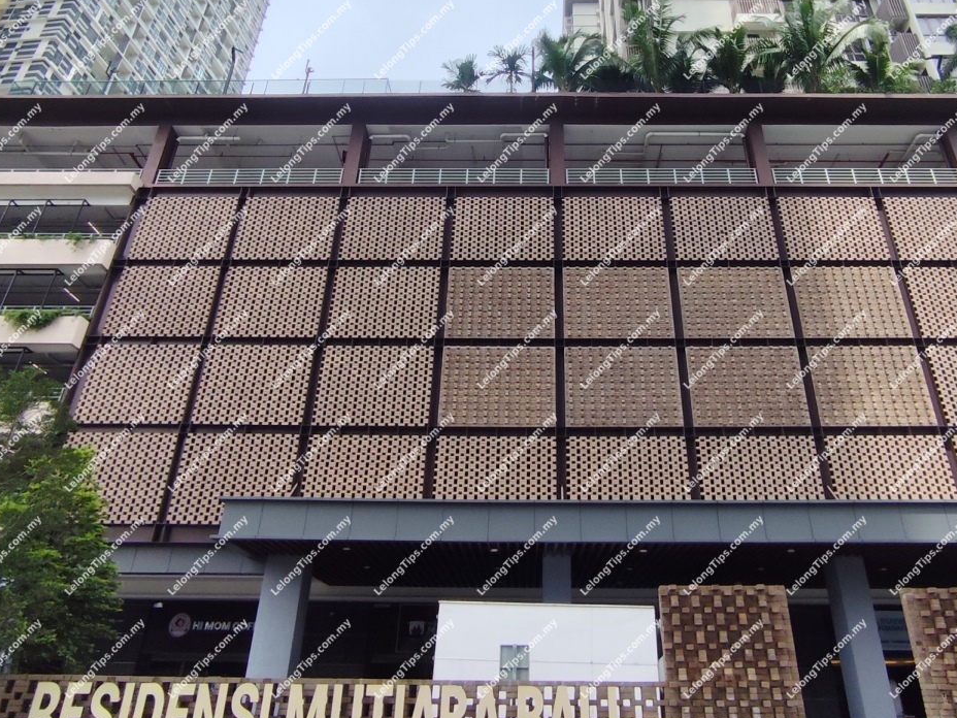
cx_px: 521
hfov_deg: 67.2
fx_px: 719
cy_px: 158
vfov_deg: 50.3
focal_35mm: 26
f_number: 2.2
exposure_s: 1/1530
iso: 50
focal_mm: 1.65
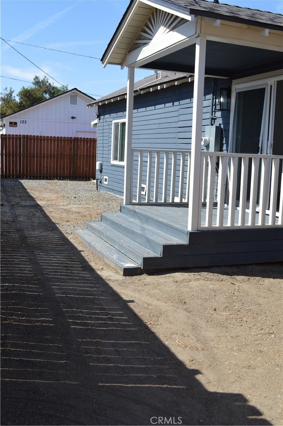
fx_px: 461
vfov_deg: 49.6
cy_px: 213
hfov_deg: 34.1
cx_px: 142
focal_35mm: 39
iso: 100
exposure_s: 1/200
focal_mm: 26
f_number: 7.1
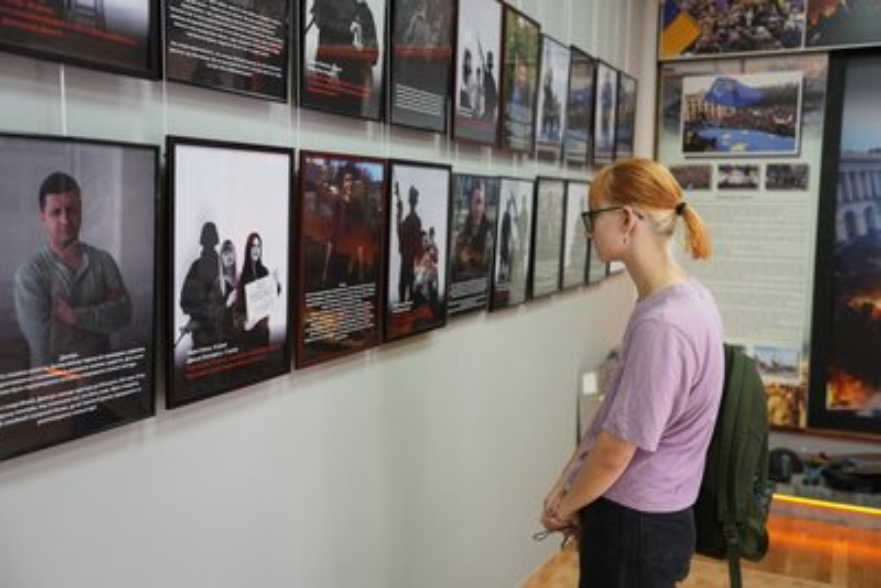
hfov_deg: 51.9
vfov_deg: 36.0
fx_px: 906
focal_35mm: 37
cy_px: 294
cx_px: 440
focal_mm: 37
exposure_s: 1/100
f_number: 3.2
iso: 1000
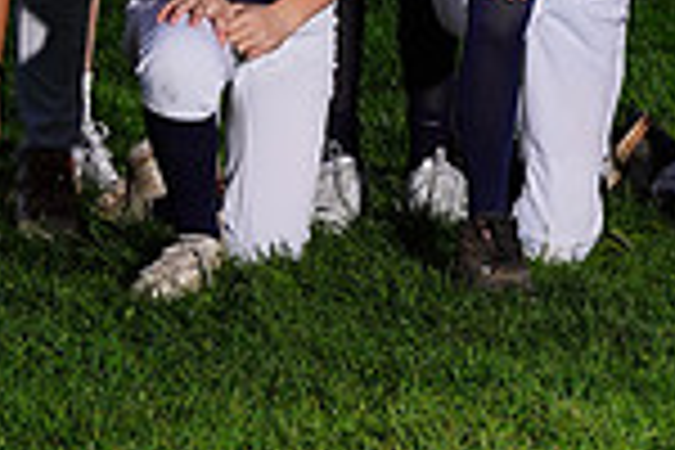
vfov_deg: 3.5
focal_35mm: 386
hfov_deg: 5.3
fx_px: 7237
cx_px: 486
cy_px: -340
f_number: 10
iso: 320
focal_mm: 100
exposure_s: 1/160
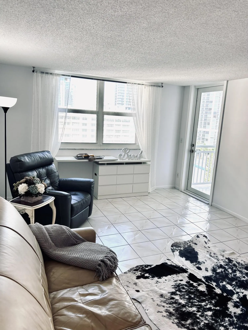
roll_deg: -2.8
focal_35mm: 26
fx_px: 248
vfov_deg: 67.3
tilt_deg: -10.8
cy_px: 165
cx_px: 124
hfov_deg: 53.1
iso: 40
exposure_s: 1/226
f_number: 1.5
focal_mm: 5.7
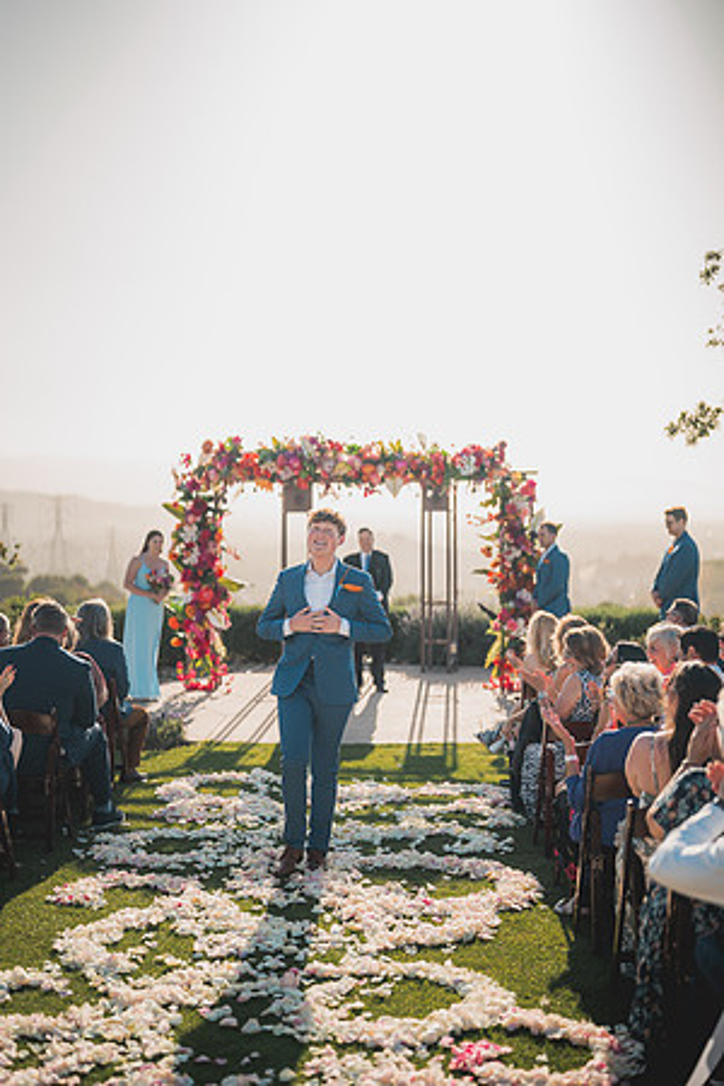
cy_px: 543
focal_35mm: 50
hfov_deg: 27.0
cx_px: 362
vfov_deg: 39.6
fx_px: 1508
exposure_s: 1/8000
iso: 100
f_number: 1.2
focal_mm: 50
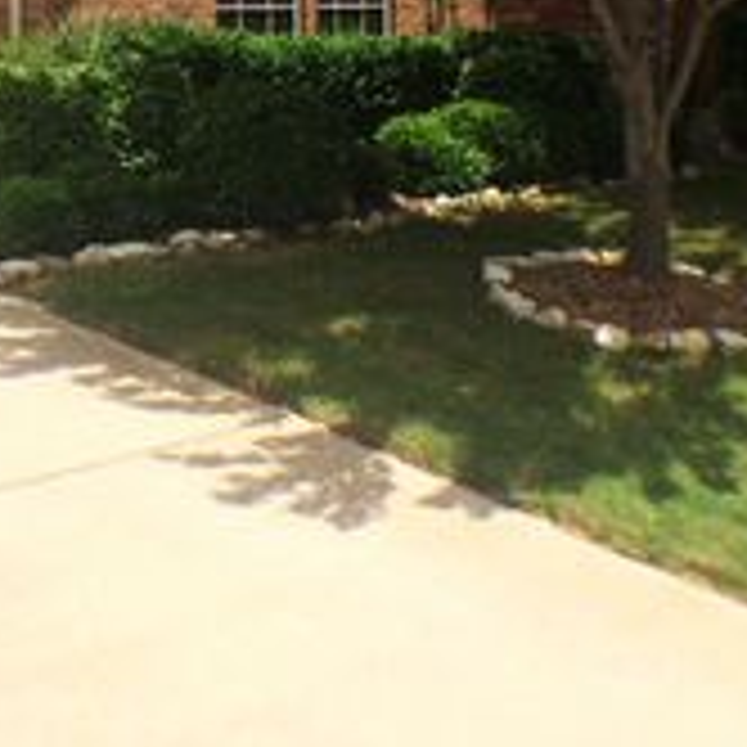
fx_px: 1880
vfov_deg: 21.7
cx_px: -99
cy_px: 16
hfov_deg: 21.2
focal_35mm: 77
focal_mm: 4.15
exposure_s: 1/1709
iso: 32
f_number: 2.2
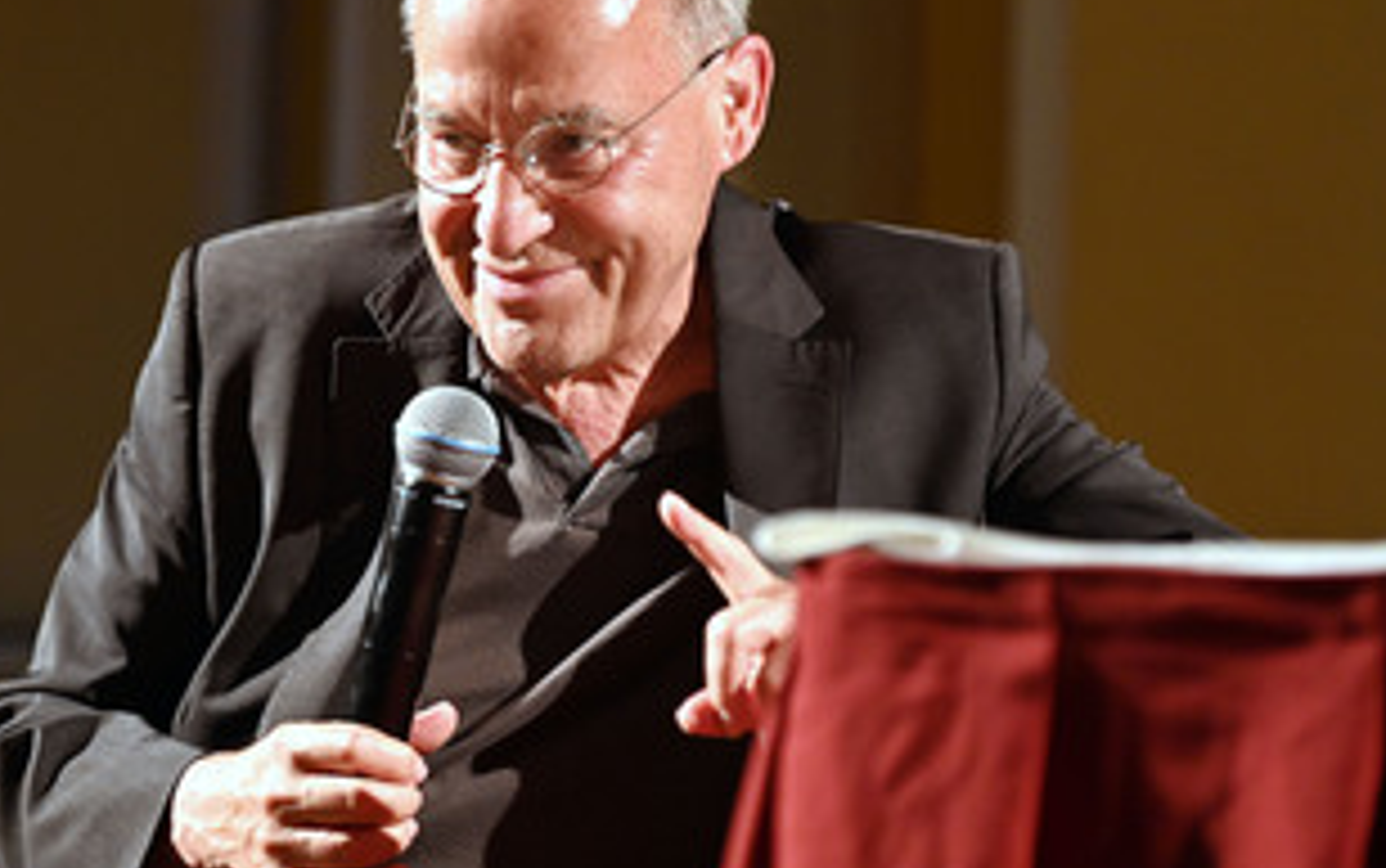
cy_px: 459
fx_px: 6199
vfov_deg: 8.0
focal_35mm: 164
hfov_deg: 12.8
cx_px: 551
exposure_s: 1/125
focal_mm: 110
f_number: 2.8
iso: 3200
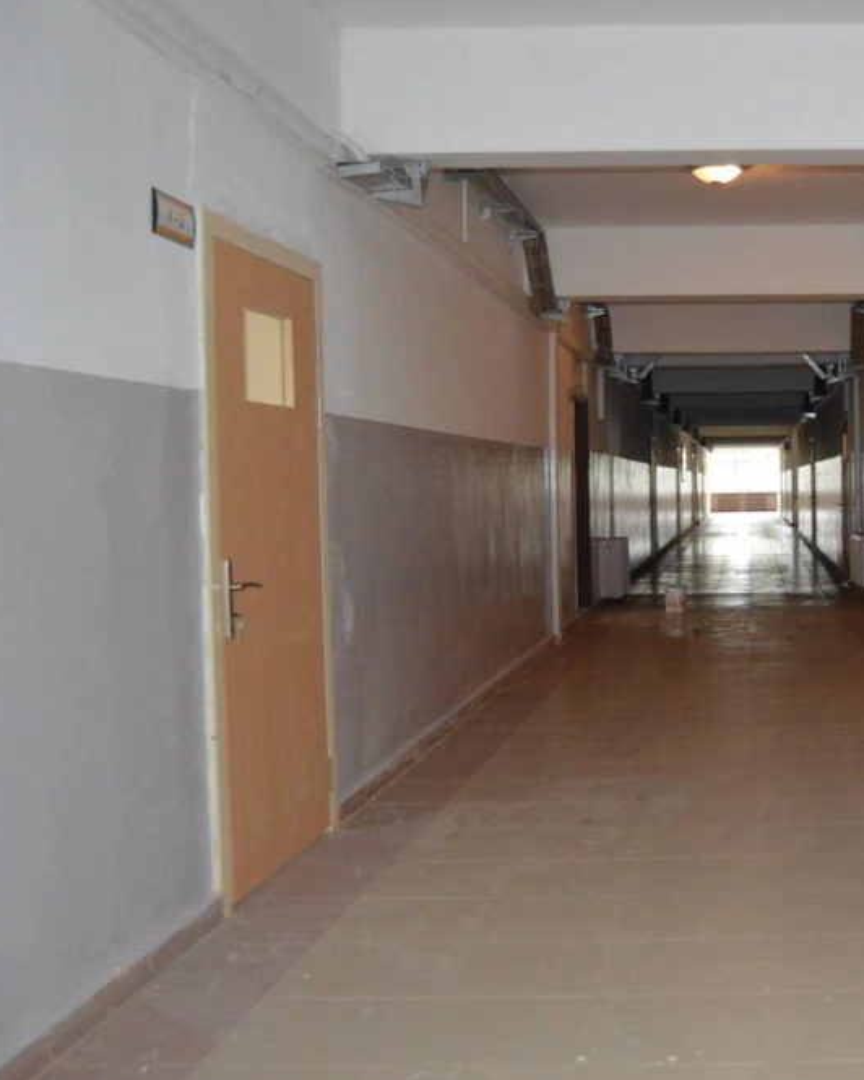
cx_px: 796
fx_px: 1247
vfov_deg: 46.8
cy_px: 535
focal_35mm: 39
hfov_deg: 35.7
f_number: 3.5
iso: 2500
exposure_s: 1/60
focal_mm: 18
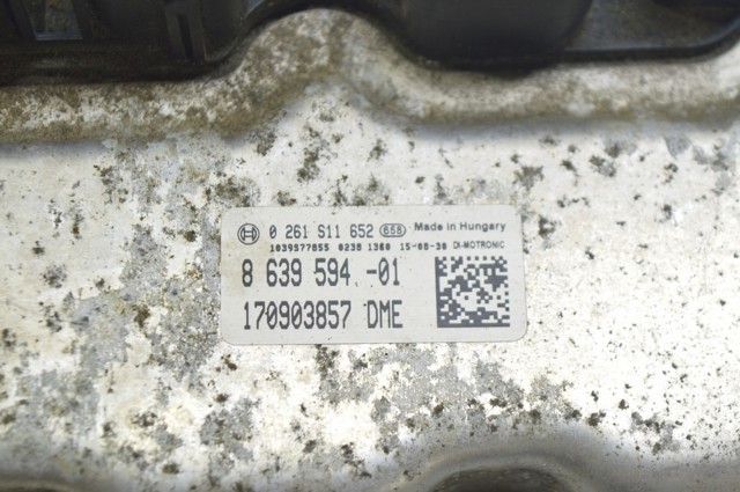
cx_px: 370
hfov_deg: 24.6
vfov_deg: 16.5
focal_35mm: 82
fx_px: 1694
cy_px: 246
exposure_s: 1/20
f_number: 5.6
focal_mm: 55
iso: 400
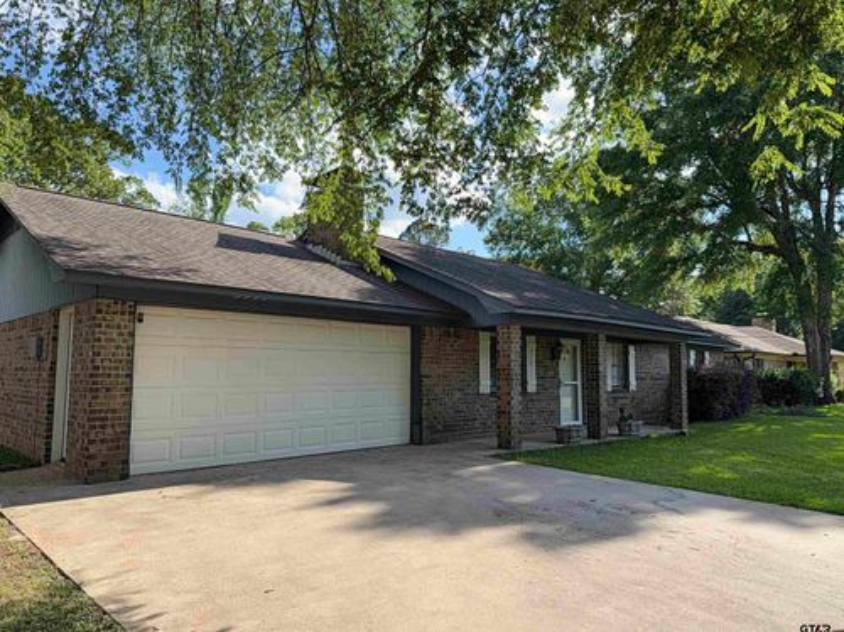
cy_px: 316
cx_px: 422
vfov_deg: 56.7
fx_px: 585
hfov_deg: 71.6
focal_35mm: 24
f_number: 1.78
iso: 80
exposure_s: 1/2169
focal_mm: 6.76
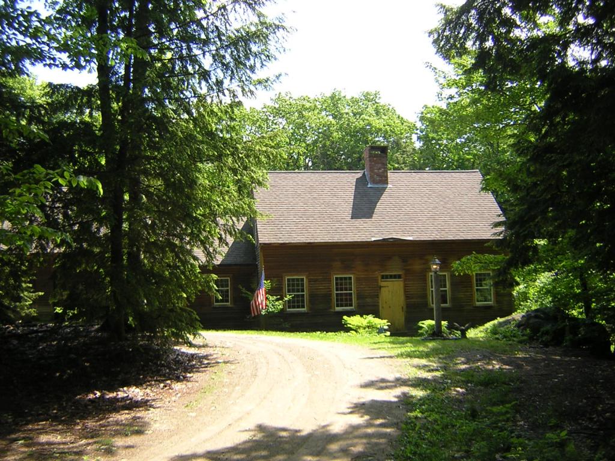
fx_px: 640
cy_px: 230
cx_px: 308
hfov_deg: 51.4
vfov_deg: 39.7
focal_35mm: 36
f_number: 2.6
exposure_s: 1/339
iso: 100
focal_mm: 4.7
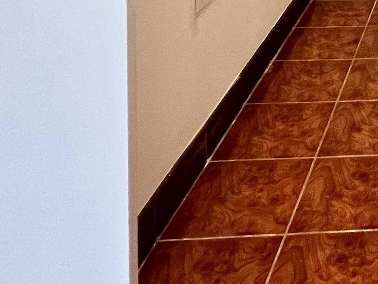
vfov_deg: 19.8
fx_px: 601
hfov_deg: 27.0
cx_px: 537
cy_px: -221
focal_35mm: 55
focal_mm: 1.57
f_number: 1.8
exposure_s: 1/50
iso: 250
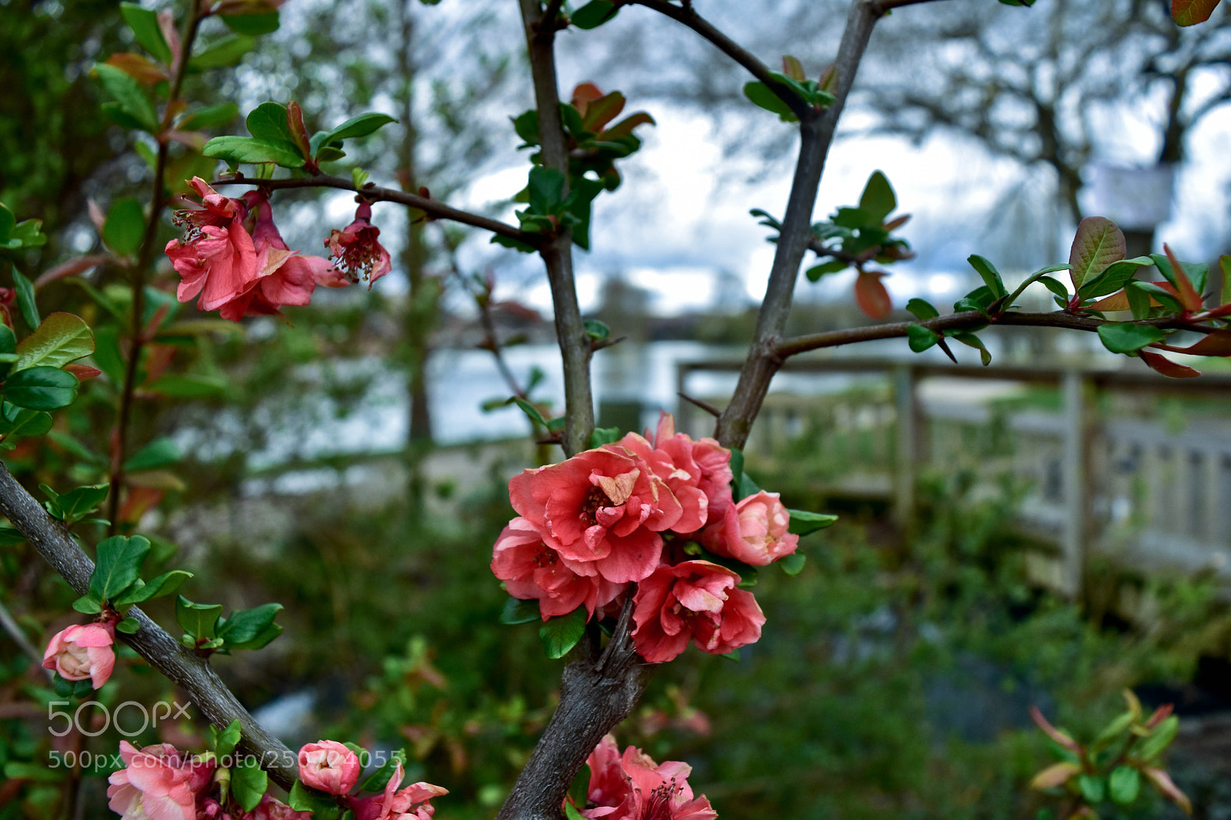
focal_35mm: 27
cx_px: 616
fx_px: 923
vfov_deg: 47.9
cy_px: 410
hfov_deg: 67.4
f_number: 5
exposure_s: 1/800
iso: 400
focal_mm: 18
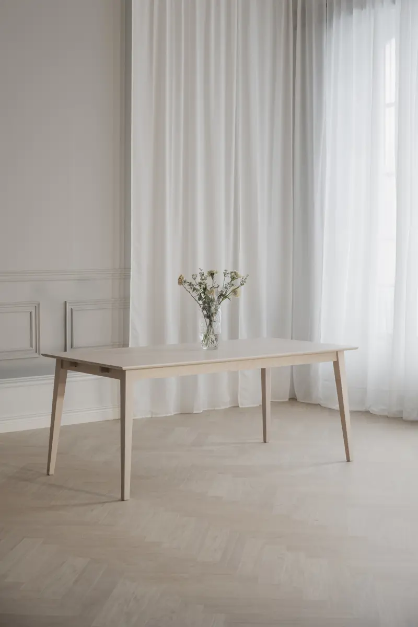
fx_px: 1010
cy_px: 314
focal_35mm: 58
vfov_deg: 34.5
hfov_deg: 23.4
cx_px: 209
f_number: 4
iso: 100
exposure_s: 1/10
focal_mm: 58
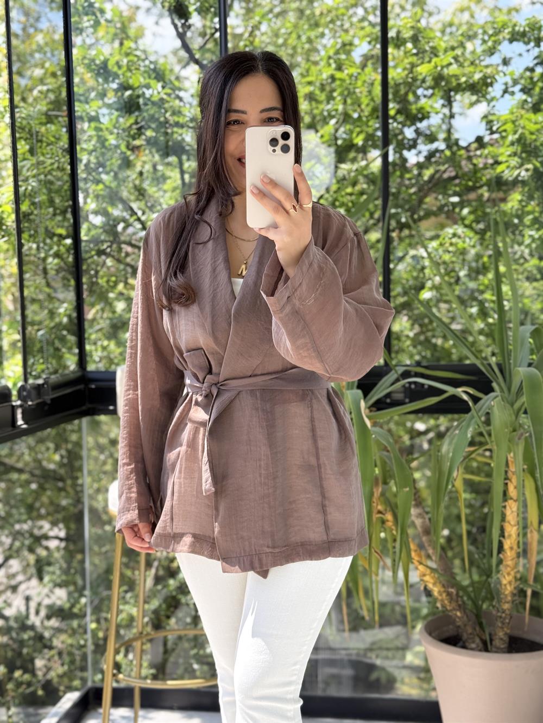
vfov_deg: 39.7
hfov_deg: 30.3
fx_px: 1004
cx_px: 272
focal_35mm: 48
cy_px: 362
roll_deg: +0.3
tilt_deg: -20.7
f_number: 1.78
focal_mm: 6.76
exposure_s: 1/570
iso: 80
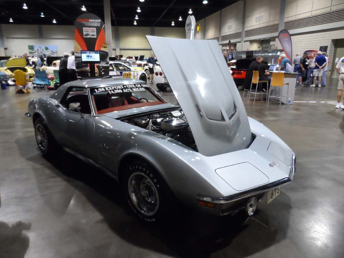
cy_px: 129
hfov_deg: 71.6
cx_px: 172
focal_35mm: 24
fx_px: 239
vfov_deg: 56.8
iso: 400
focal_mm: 4
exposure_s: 1/30
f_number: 3.2
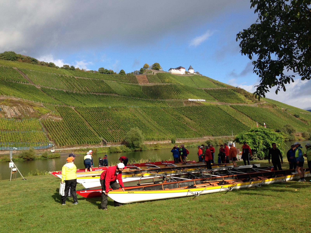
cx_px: 156
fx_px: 296
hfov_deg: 55.4
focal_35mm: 33
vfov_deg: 42.9
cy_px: 116
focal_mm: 4.12
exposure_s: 1/1085
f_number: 2.4
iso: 50
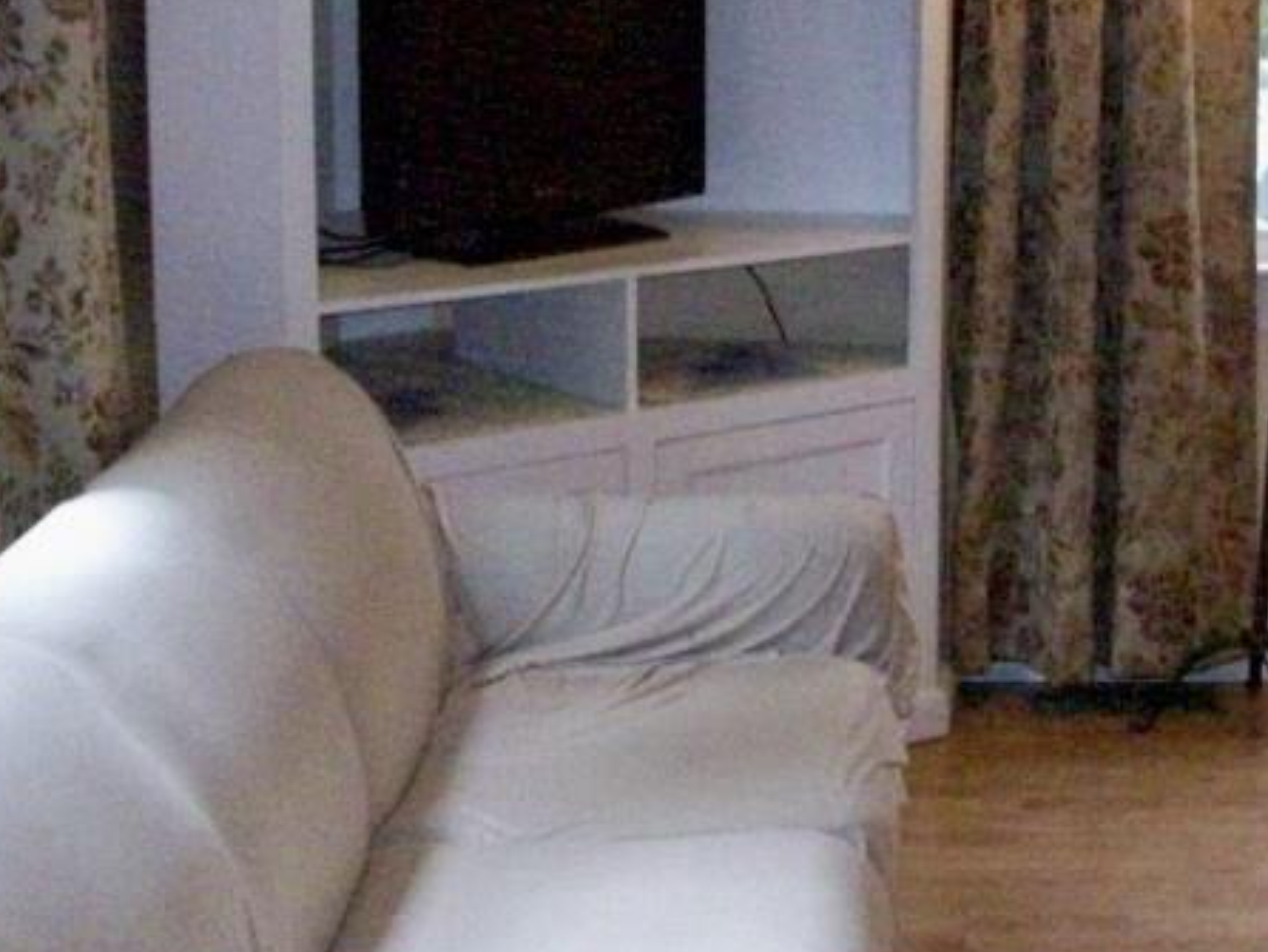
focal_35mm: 78
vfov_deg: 18.7
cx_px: 1052
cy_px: 165
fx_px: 2859
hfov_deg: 24.5
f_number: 2.8
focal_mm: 5.7
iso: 800
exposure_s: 1/128
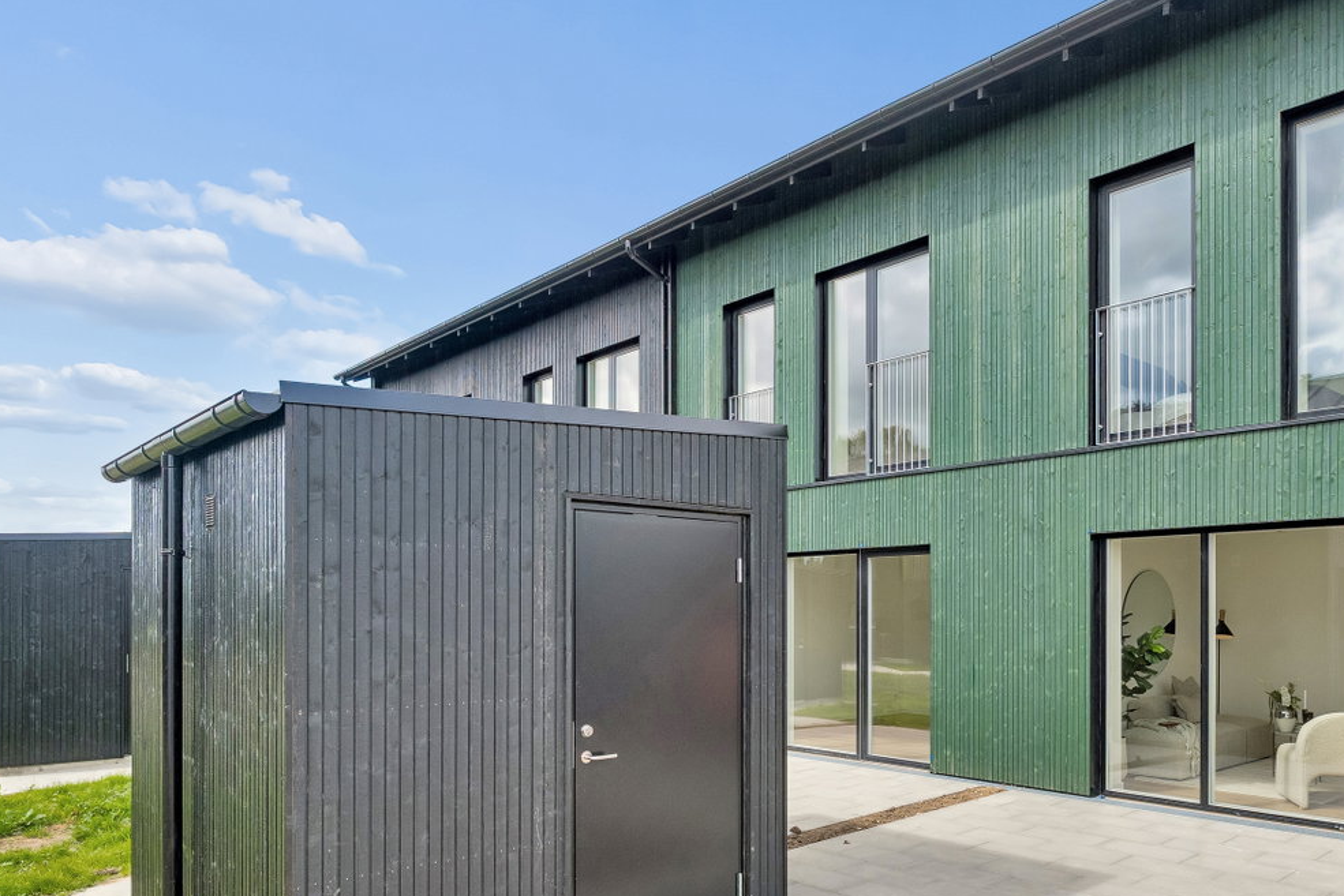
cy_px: 595
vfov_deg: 47.5
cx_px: 858
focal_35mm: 27
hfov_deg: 66.5
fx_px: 1001
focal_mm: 11
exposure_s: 1/100
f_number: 8
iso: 200
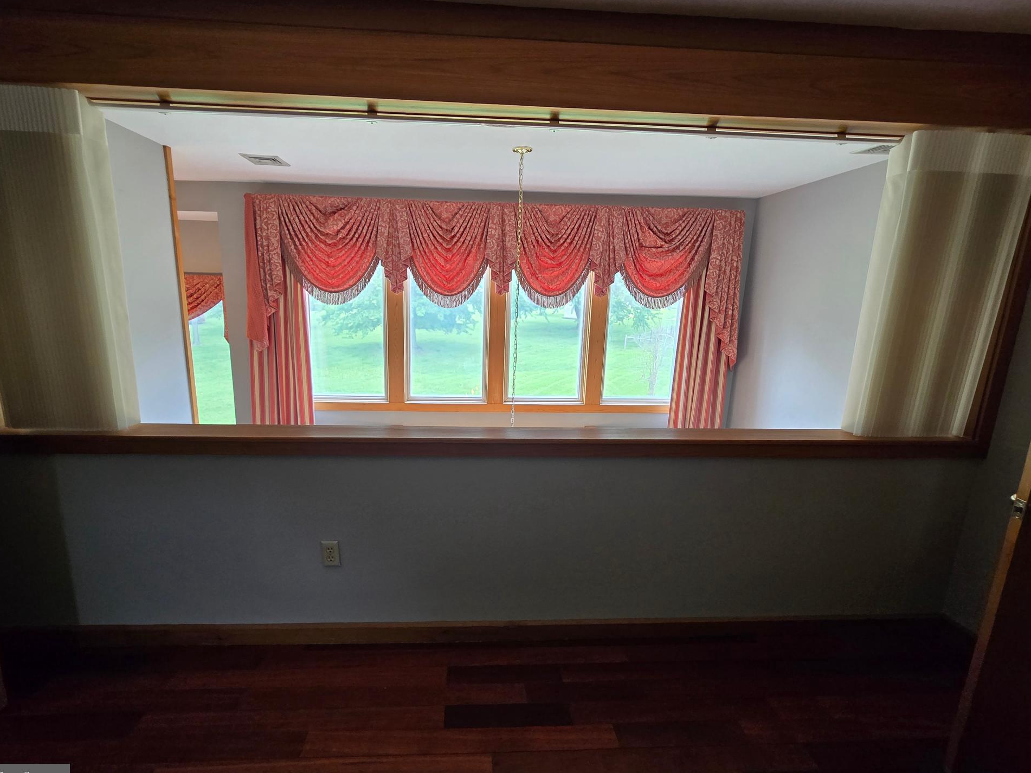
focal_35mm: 14
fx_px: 417
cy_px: 392
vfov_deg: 85.7
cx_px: 489
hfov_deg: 102.0
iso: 160
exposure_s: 1/60
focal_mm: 2.2
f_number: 2.2
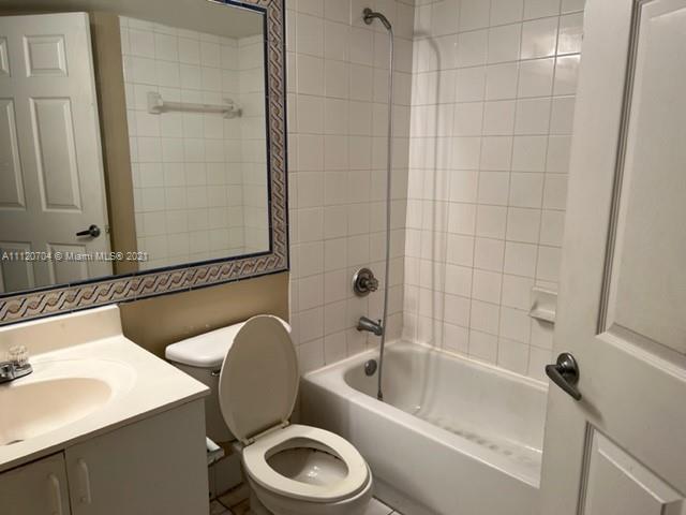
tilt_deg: -10.7
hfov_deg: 67.3
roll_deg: +0.0
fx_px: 515
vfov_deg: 53.1
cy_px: 258
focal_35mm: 26
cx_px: 343
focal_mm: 5.7
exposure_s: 1/120
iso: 64
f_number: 1.5
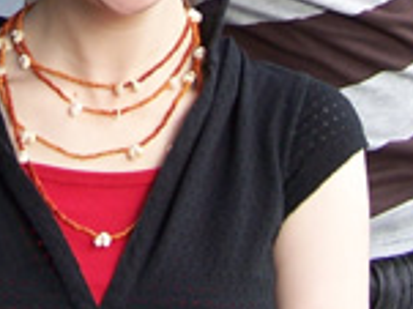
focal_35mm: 151
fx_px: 1800
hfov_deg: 13.0
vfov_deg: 9.3
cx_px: 71
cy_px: -265
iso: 80
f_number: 2.8
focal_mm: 6.3
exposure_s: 1/90
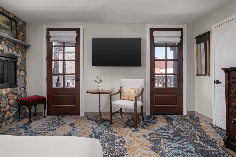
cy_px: 78
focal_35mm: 22
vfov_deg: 57.2
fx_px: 144
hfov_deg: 78.6
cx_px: 118
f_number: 8
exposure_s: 1/200
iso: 400
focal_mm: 14.5
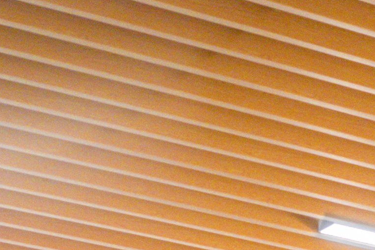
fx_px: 1937
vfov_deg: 6.2
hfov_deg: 11.0
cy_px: 965
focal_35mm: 186
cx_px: 236
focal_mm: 24
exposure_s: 1/80
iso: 400
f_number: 2.8
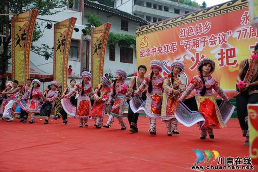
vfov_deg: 34.3
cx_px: 129
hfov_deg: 49.5
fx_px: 280
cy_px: 86
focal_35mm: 39
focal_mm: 26
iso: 400
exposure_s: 1/250
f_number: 4
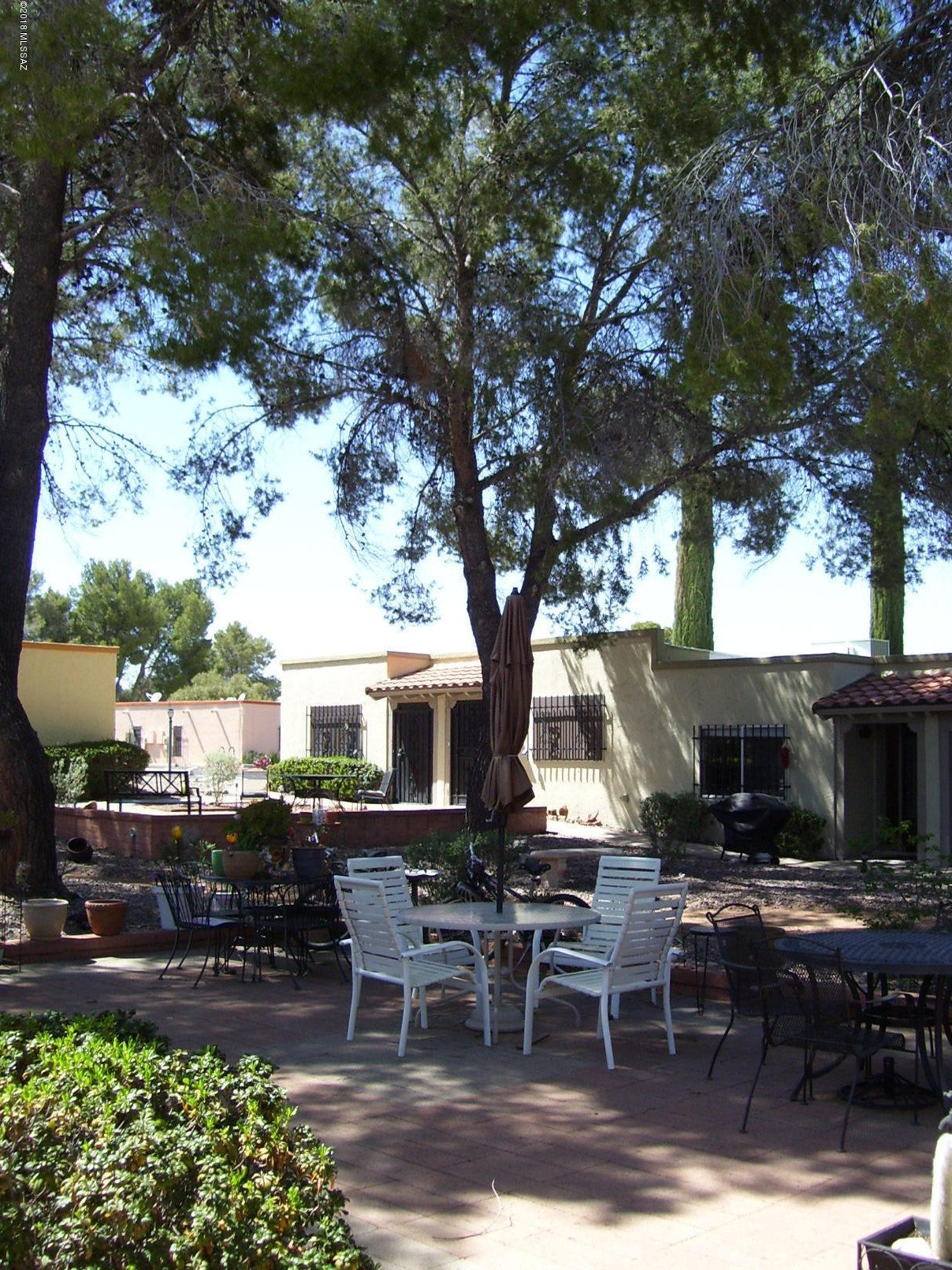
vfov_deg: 50.1
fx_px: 1357
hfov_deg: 38.7
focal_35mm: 37
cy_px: 649
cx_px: 481
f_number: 2.7
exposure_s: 1/500
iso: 80
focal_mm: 6
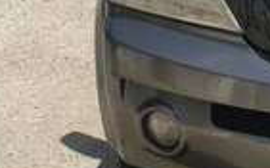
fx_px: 1059
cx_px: 299
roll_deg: +0.1
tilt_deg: -16.1
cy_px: -33
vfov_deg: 9.0
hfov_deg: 14.2
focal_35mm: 144
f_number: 2.2
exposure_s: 1/1099
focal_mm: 4.15
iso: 25
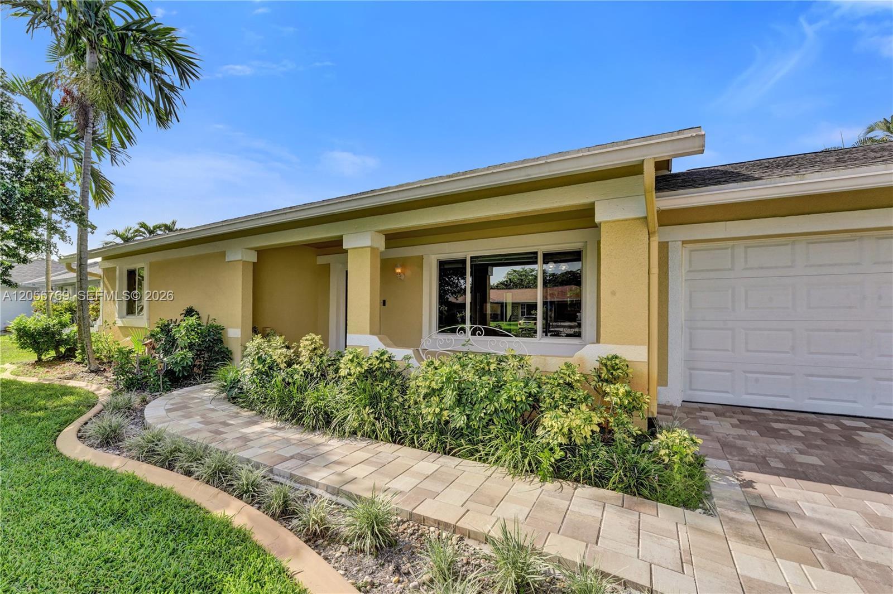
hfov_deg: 104.3
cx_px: 446
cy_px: 297
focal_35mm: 14
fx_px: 347
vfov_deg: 81.1
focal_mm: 14
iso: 1250
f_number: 14
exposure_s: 1/500
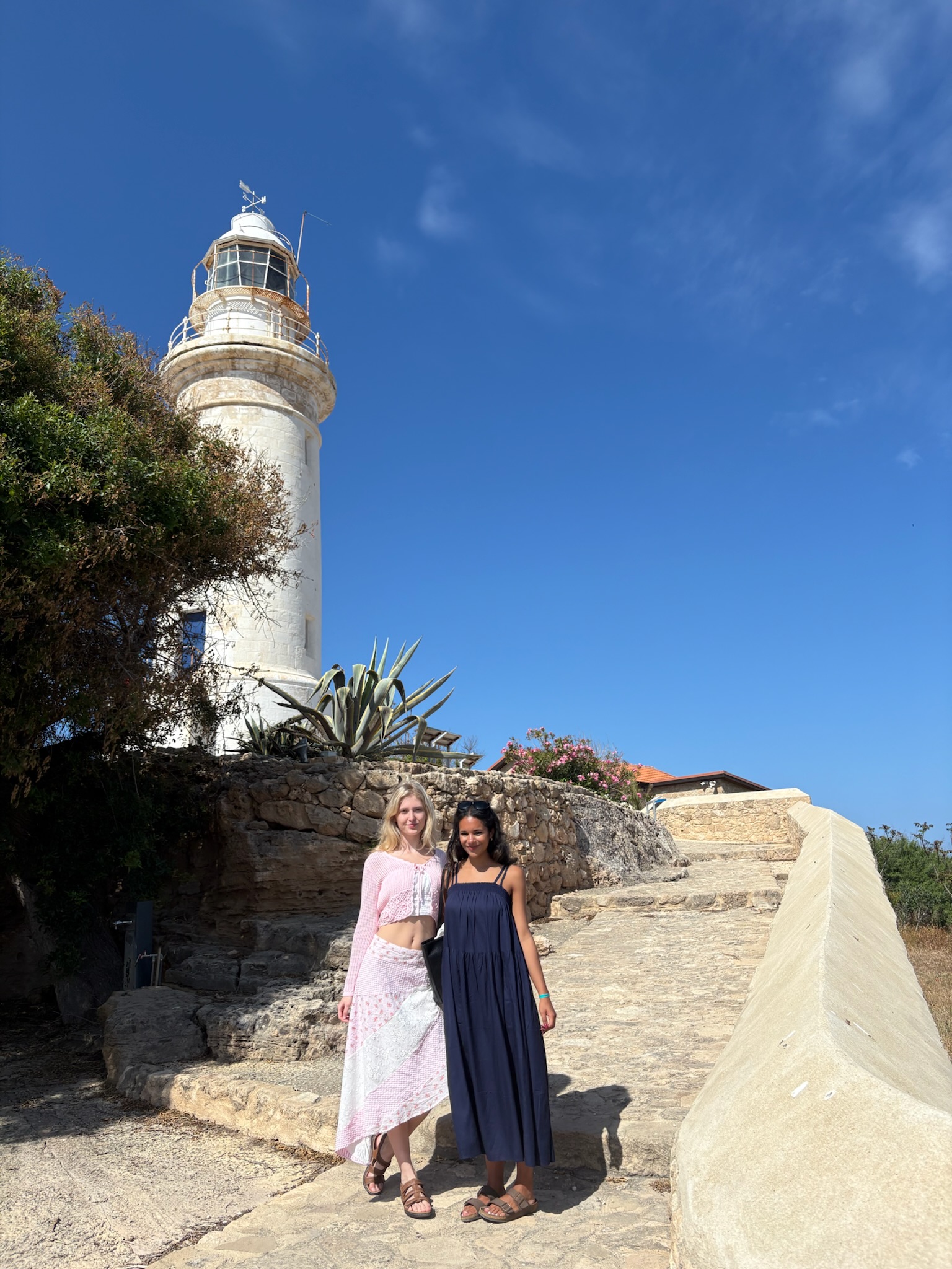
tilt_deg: +15.8
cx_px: 476
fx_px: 953
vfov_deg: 67.3
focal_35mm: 26
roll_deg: +2.4
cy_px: 634
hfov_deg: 53.1
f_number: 1.6
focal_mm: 5.96
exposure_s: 1/5814
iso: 50
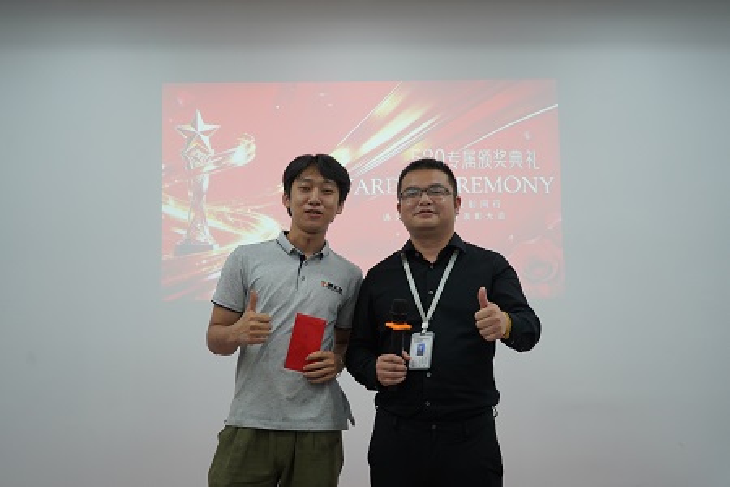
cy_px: 244
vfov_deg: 31.9
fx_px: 852
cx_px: 365
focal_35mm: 42
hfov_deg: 46.4
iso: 640
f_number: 4.5
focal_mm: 42
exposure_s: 1/160
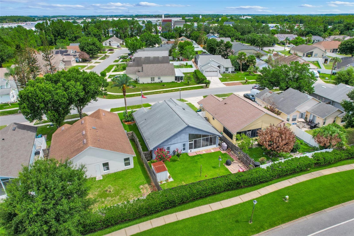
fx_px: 216
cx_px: 177
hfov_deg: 78.6
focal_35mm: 22
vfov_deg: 57.2
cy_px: 118
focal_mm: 8.38
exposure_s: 1/400
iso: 100
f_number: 2.8
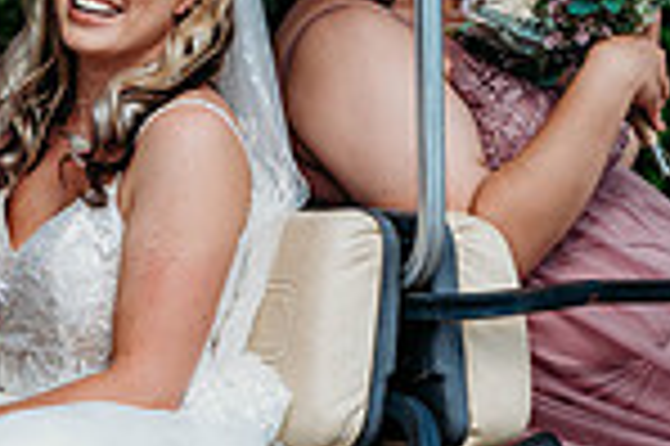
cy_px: 176
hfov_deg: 6.2
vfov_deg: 4.1
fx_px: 6153
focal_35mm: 331
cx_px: 198
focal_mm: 85
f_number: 3.5
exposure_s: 1/1250
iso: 100
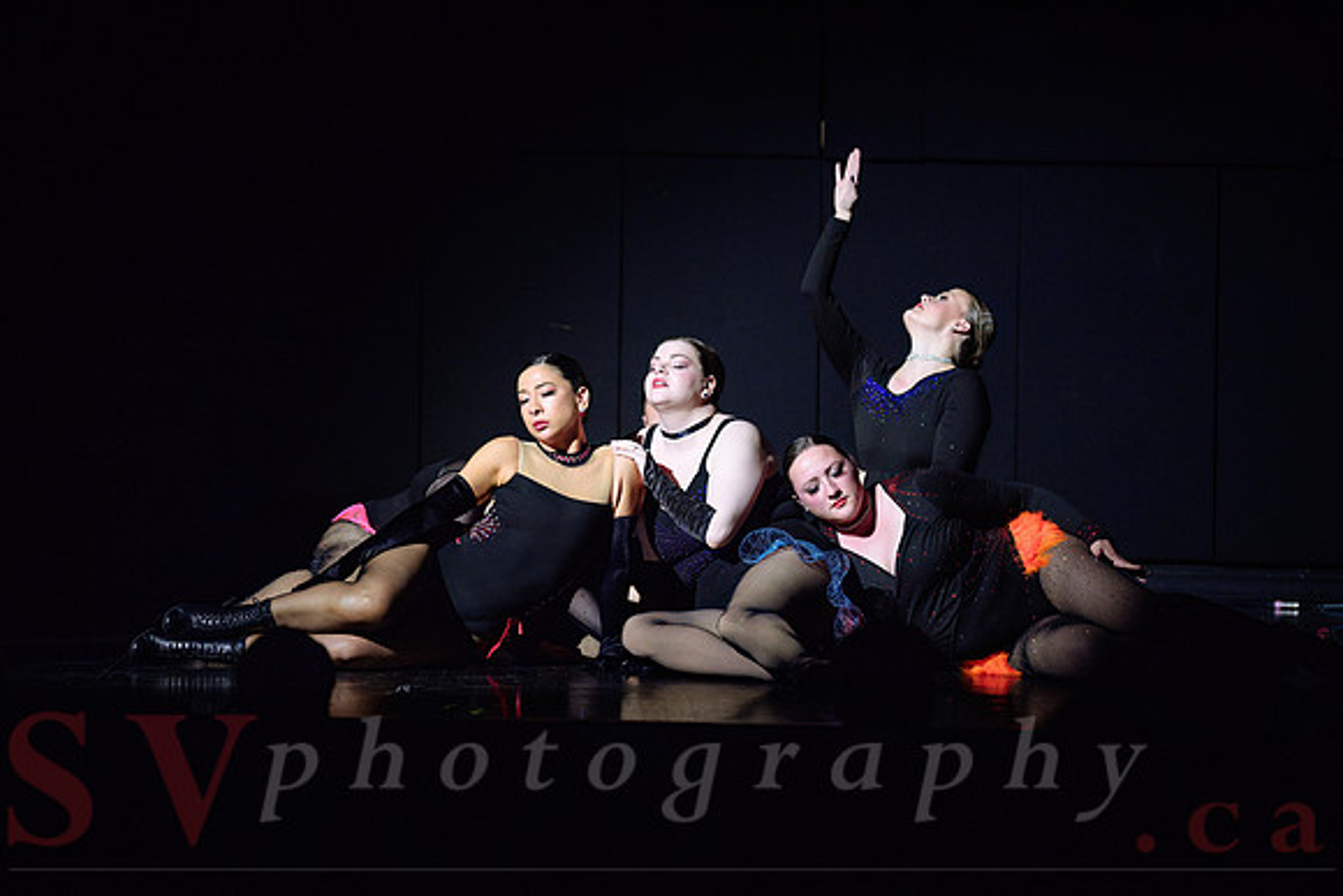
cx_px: 672
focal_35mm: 160
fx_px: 5970
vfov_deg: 8.6
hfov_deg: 12.8
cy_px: 448
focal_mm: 160
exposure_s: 1/200
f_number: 2.8
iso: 1600
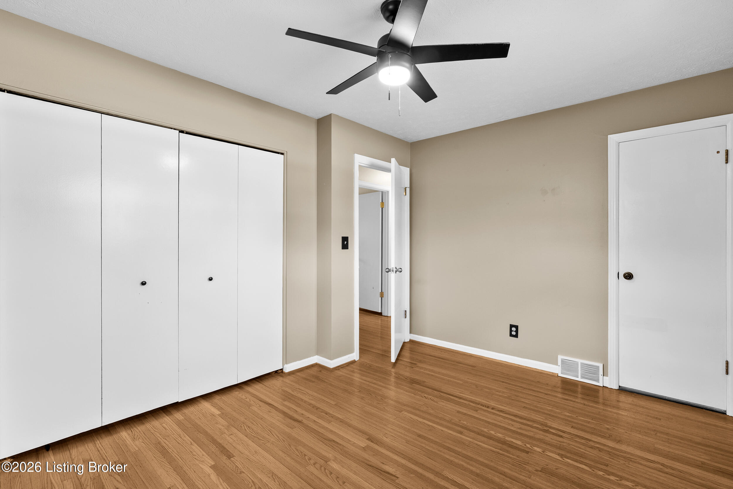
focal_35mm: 16
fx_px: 326
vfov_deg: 73.8
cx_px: 366
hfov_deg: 96.7
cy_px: 244
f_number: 11
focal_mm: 16
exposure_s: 1/1.67
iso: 400
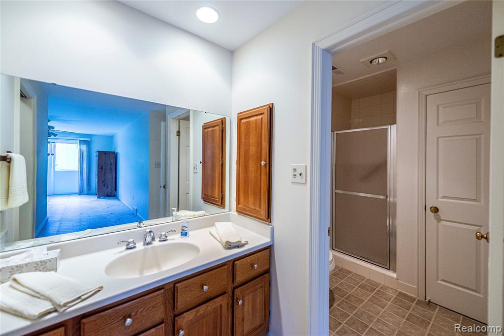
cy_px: 168
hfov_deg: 104.2
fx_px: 196
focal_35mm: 14
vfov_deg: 81.2
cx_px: 252
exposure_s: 1/250
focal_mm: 14
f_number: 4
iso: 2000
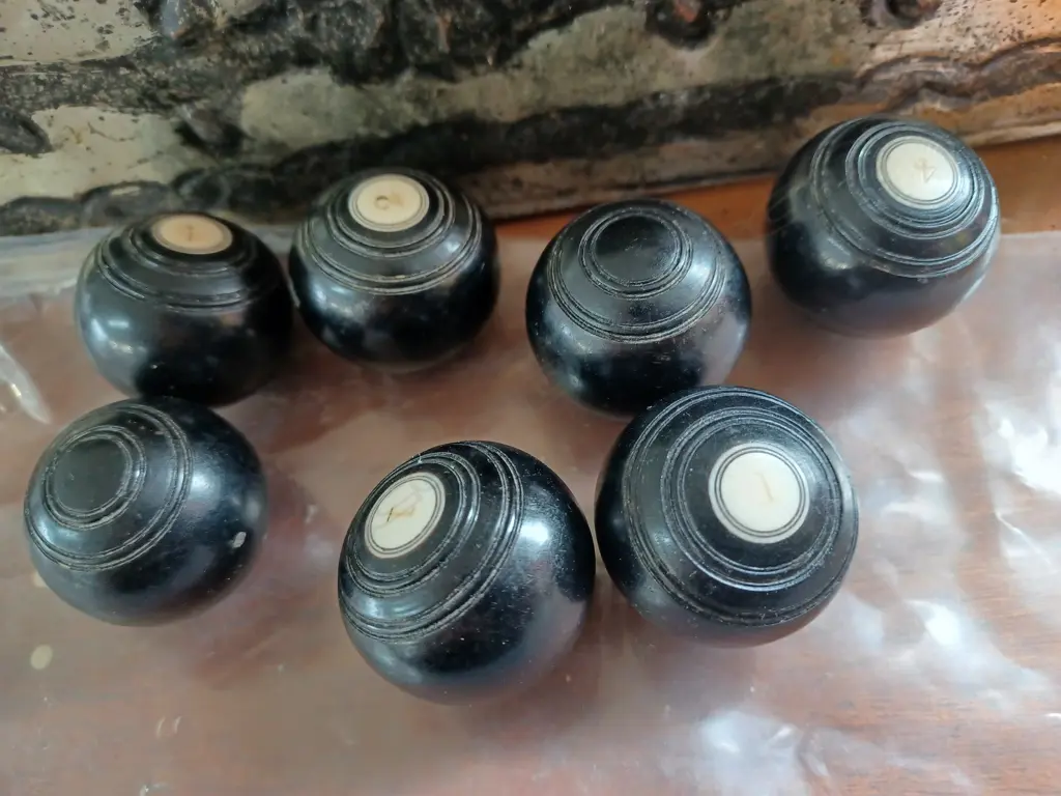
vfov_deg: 54.9
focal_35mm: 25
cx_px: 530
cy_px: 398
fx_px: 766
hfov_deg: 69.4
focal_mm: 4.6
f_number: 1.8
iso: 125
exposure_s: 1/49
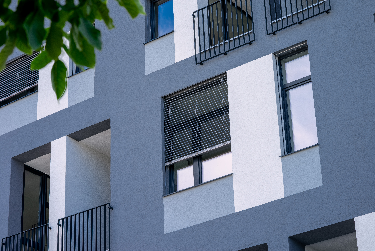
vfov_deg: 15.2
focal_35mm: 90
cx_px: 188
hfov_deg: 22.6
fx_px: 938
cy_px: 126
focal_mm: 90
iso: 200
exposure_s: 1/250
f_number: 9
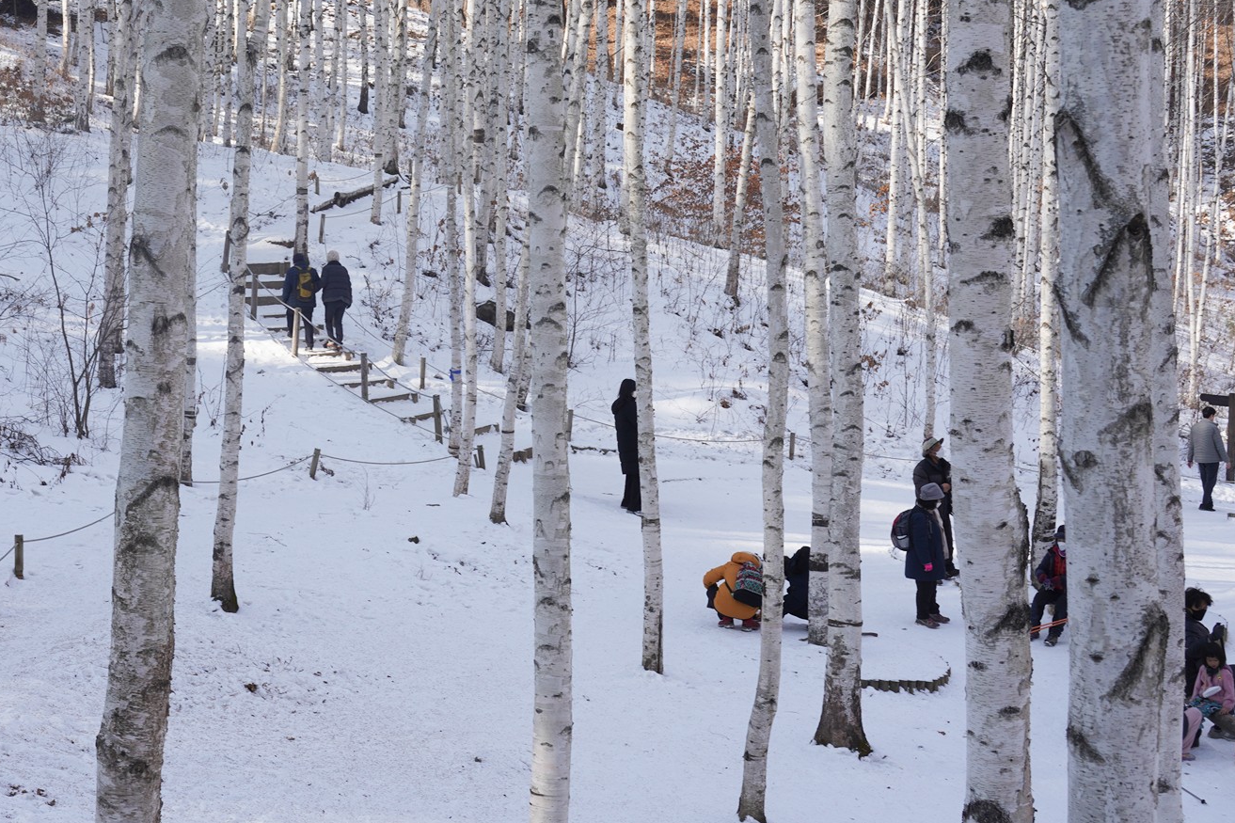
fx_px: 2195
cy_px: 238
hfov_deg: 31.1
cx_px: 394
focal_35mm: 64
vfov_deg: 21.1
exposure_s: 1/100
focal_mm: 42
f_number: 13
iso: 200
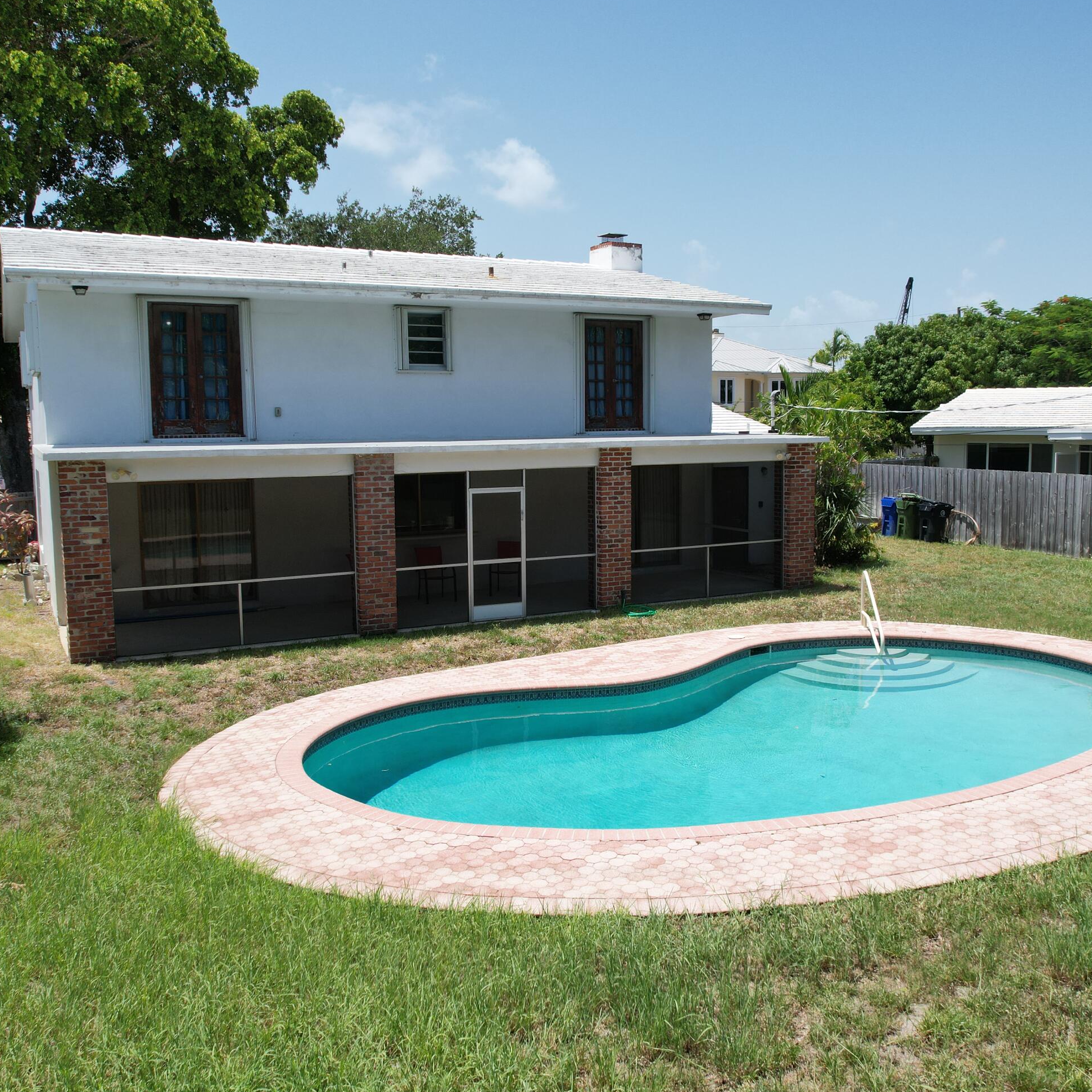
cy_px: 530
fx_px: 1035
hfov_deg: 55.6
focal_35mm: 29
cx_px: 561
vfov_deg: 55.6
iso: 120
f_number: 2.8
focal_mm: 8.38
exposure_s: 1/2500
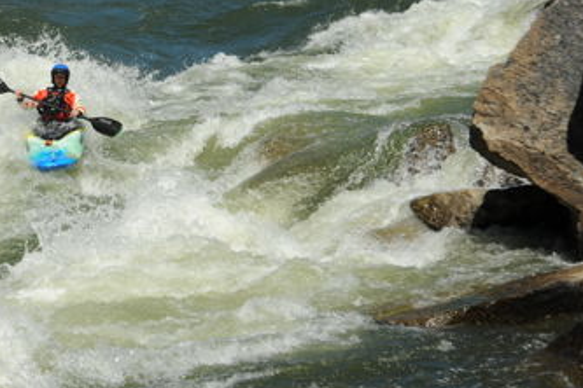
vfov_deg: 9.2
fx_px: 2413
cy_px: 44
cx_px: 12
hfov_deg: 13.6
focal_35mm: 149
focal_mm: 62
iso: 200
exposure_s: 1/1000
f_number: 7.1
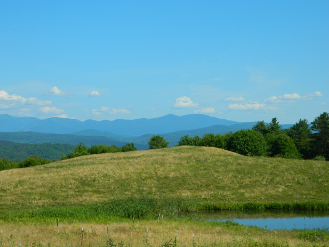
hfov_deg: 27.4
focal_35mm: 71
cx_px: 164
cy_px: 124
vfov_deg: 20.7
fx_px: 675
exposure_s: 1/800
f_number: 4
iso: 80
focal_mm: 12.6
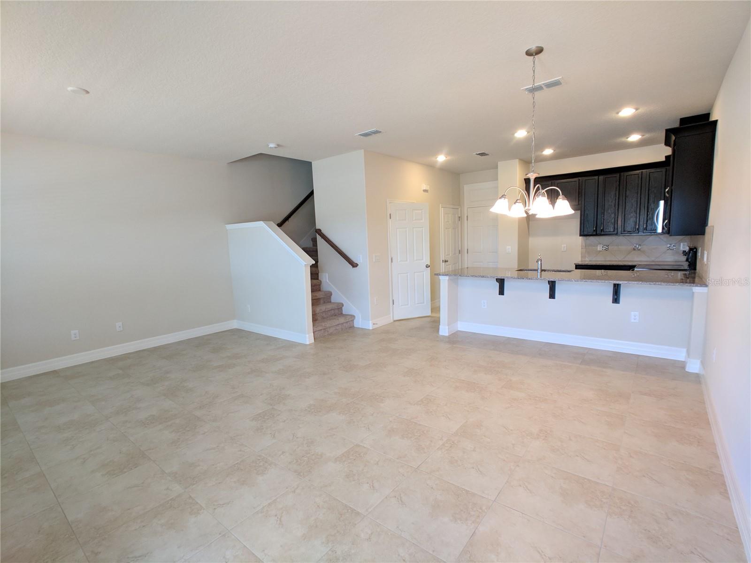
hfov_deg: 67.3
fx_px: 564
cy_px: 282
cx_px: 376
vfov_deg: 53.1
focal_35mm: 26
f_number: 2
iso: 248
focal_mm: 4.67
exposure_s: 1/60
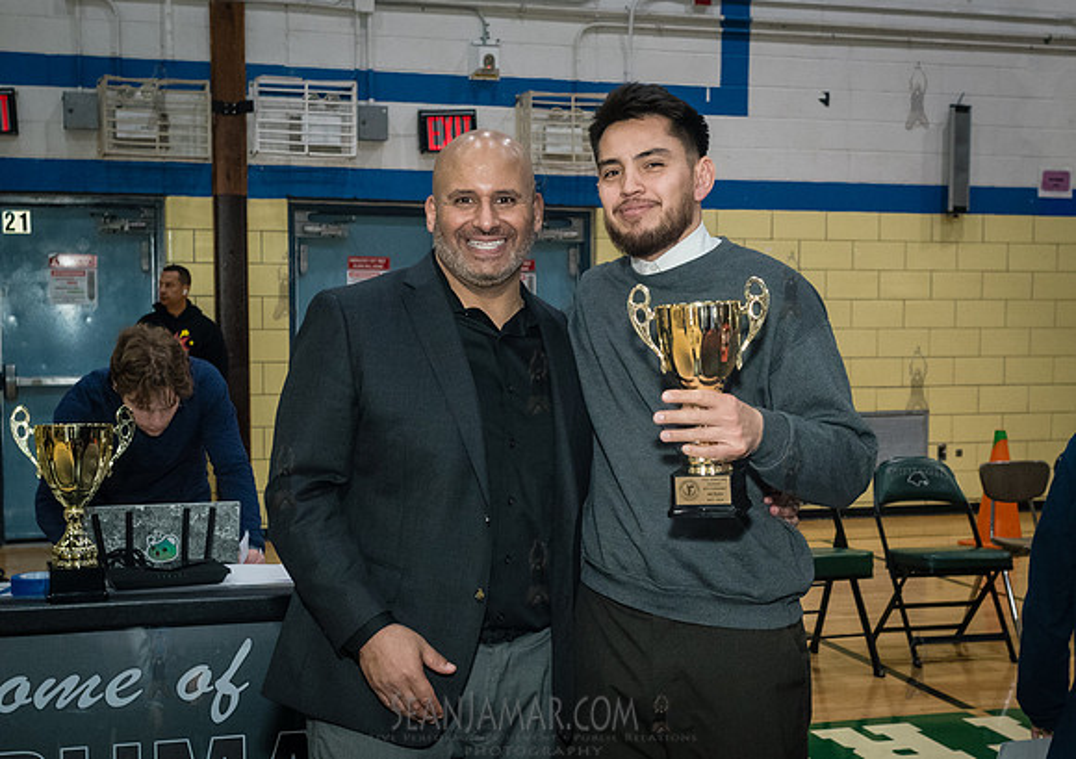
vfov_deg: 27.1
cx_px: 555
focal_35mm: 52
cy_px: 427
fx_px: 1571
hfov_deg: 37.8
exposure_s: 1/200
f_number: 5.6
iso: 4000
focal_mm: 35
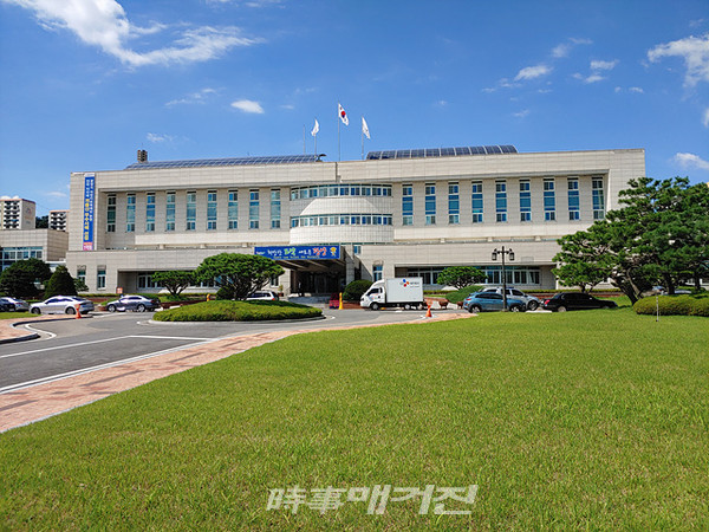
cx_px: 354
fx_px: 512
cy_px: 266
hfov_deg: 69.4
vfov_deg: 54.9
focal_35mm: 25
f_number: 1.5
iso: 50
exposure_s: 1/3125
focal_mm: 4.23
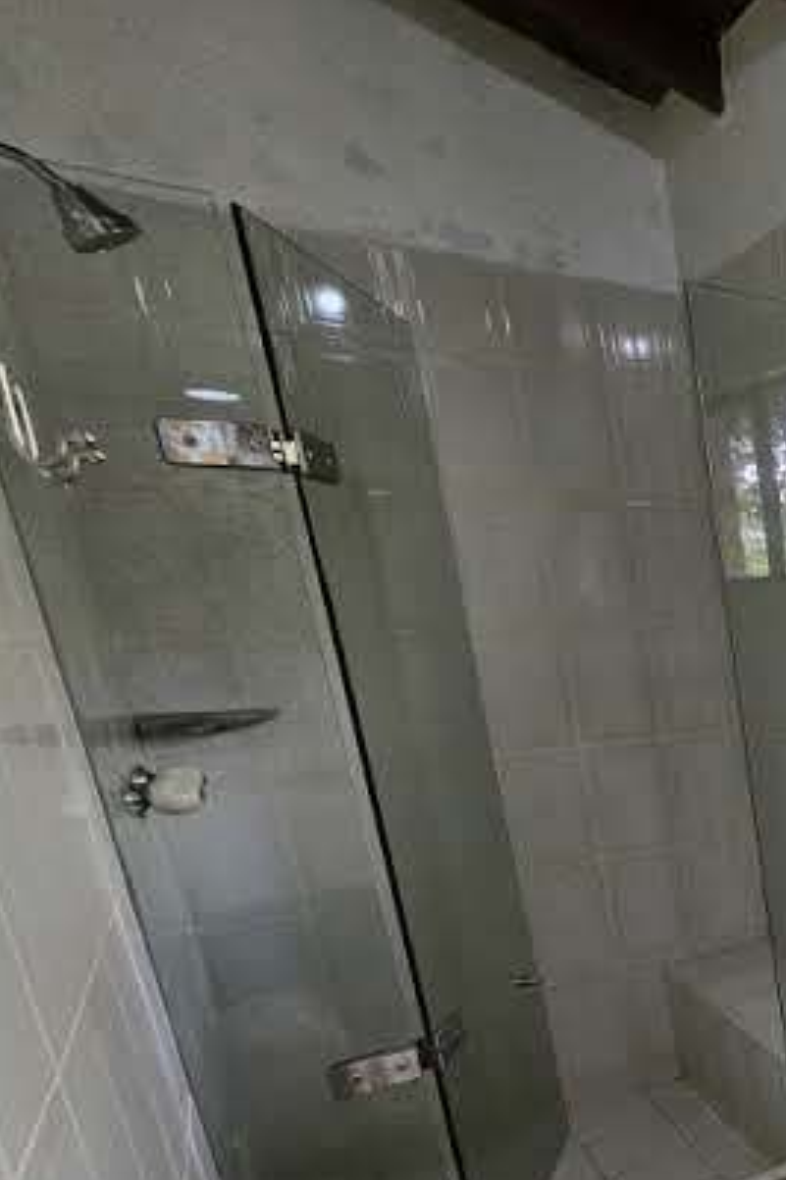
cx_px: 1145
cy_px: 877
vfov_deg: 63.7
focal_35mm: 27
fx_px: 885
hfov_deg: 30.2
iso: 320
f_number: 2.2
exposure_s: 1/77.4
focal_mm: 2.2
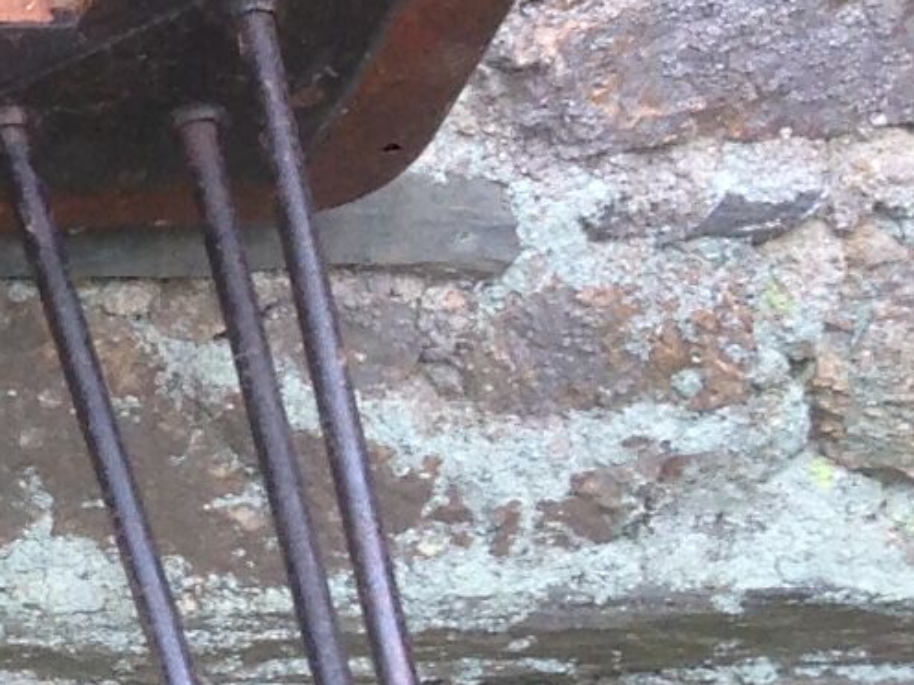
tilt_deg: -20.0
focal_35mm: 217
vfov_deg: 6.8
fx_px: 5730
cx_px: -1658
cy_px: 394
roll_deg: +0.2
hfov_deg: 8.0
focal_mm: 4.12
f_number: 2.4
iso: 50
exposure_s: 1/60
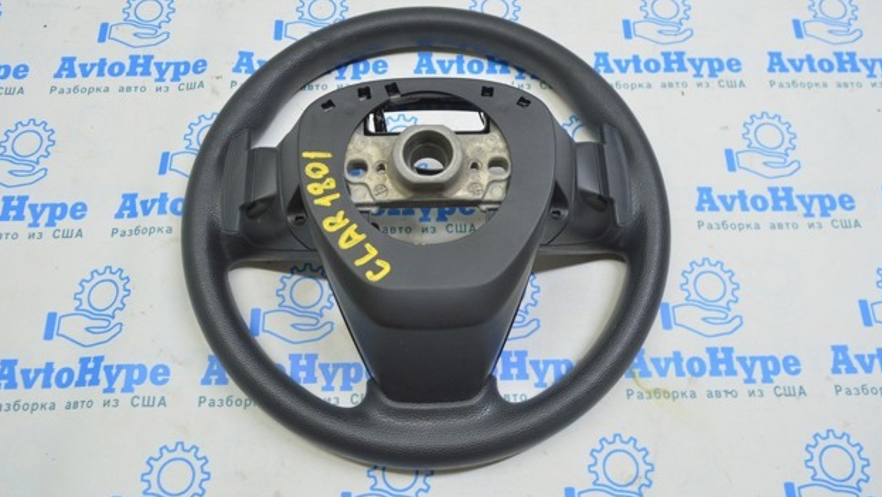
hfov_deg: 66.0
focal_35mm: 29
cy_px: 199
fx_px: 678
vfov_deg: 40.1
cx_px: 433
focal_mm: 18
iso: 400
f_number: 5.6
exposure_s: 1/20
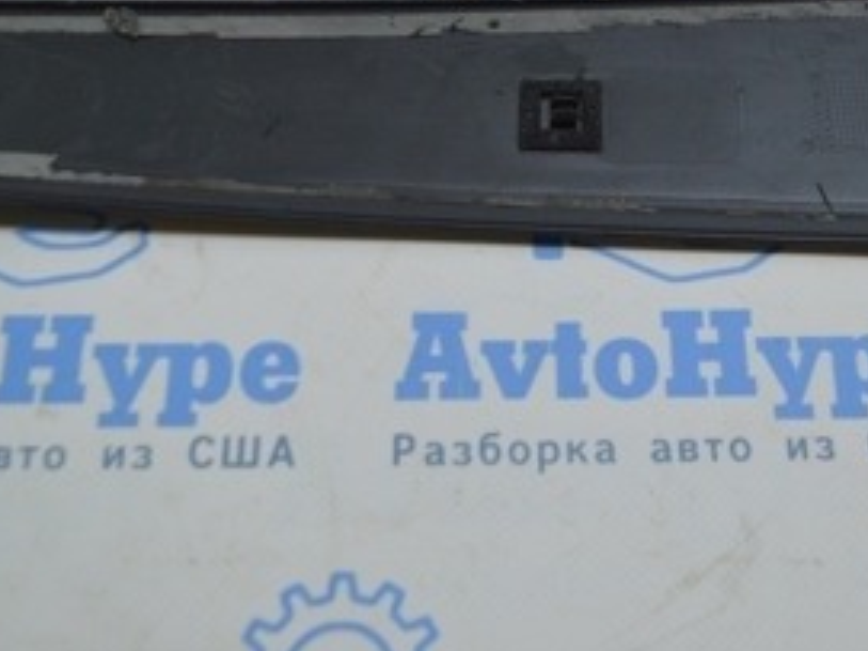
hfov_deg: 28.5
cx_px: 548
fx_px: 1704
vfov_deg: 21.0
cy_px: 18
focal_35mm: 68
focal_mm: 20
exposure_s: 1/160
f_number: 3.8
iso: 400
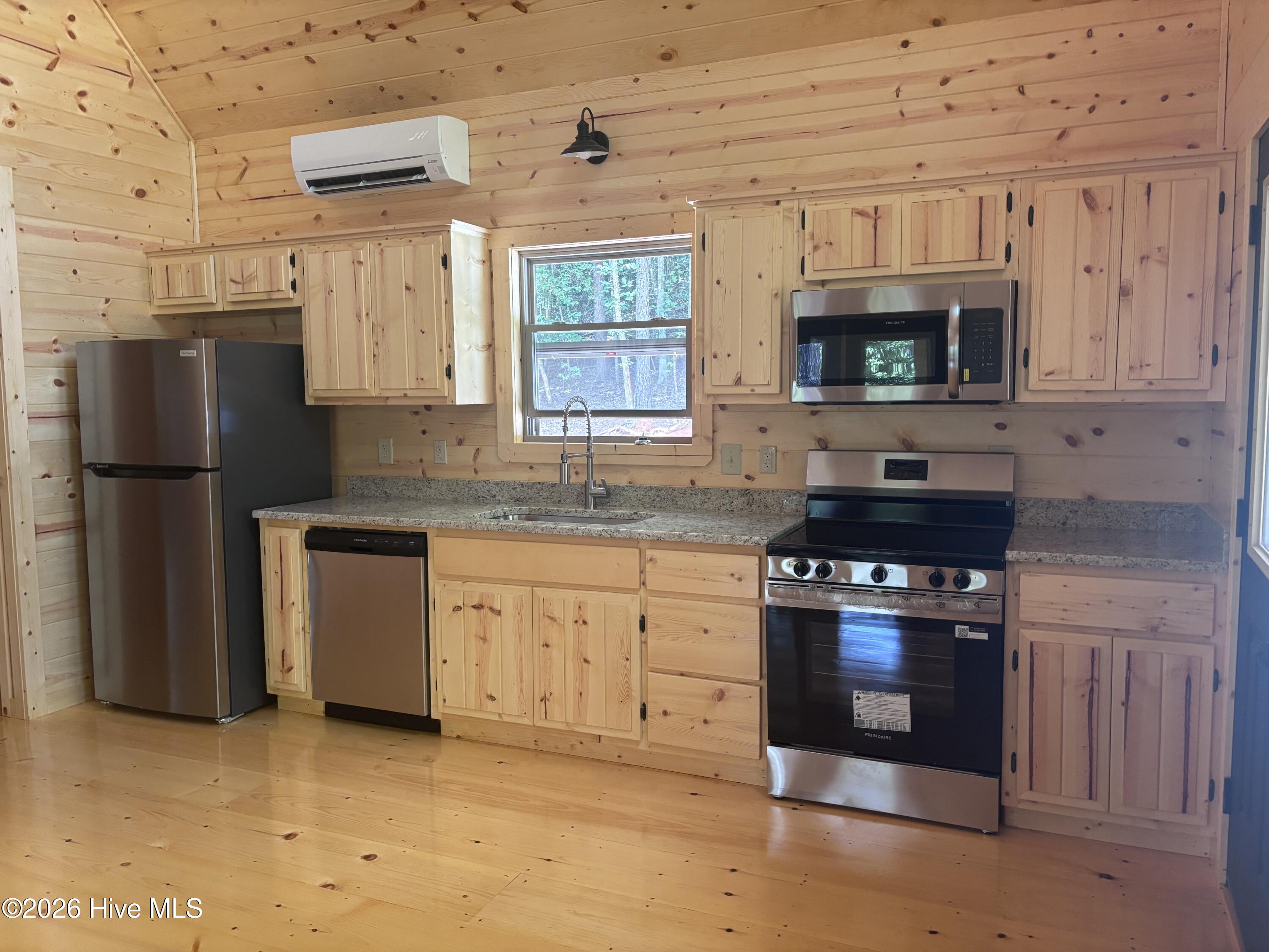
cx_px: 634
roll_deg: +0.7
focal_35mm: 26
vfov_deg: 53.1
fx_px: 953
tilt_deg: -4.2
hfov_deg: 67.3
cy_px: 476
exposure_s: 1/60
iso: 250
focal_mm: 5.96
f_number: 1.6
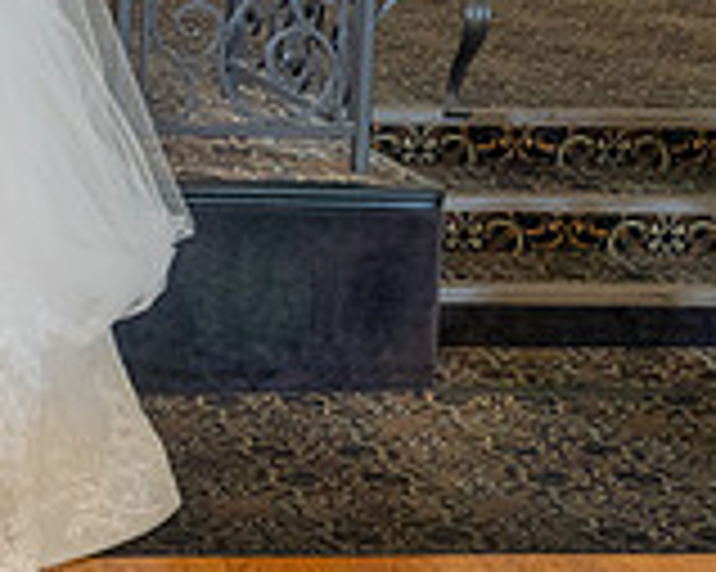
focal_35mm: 124
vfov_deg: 12.2
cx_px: -423
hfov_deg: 14.3
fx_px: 2626
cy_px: -64
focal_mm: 29
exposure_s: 1/80
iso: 800
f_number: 4
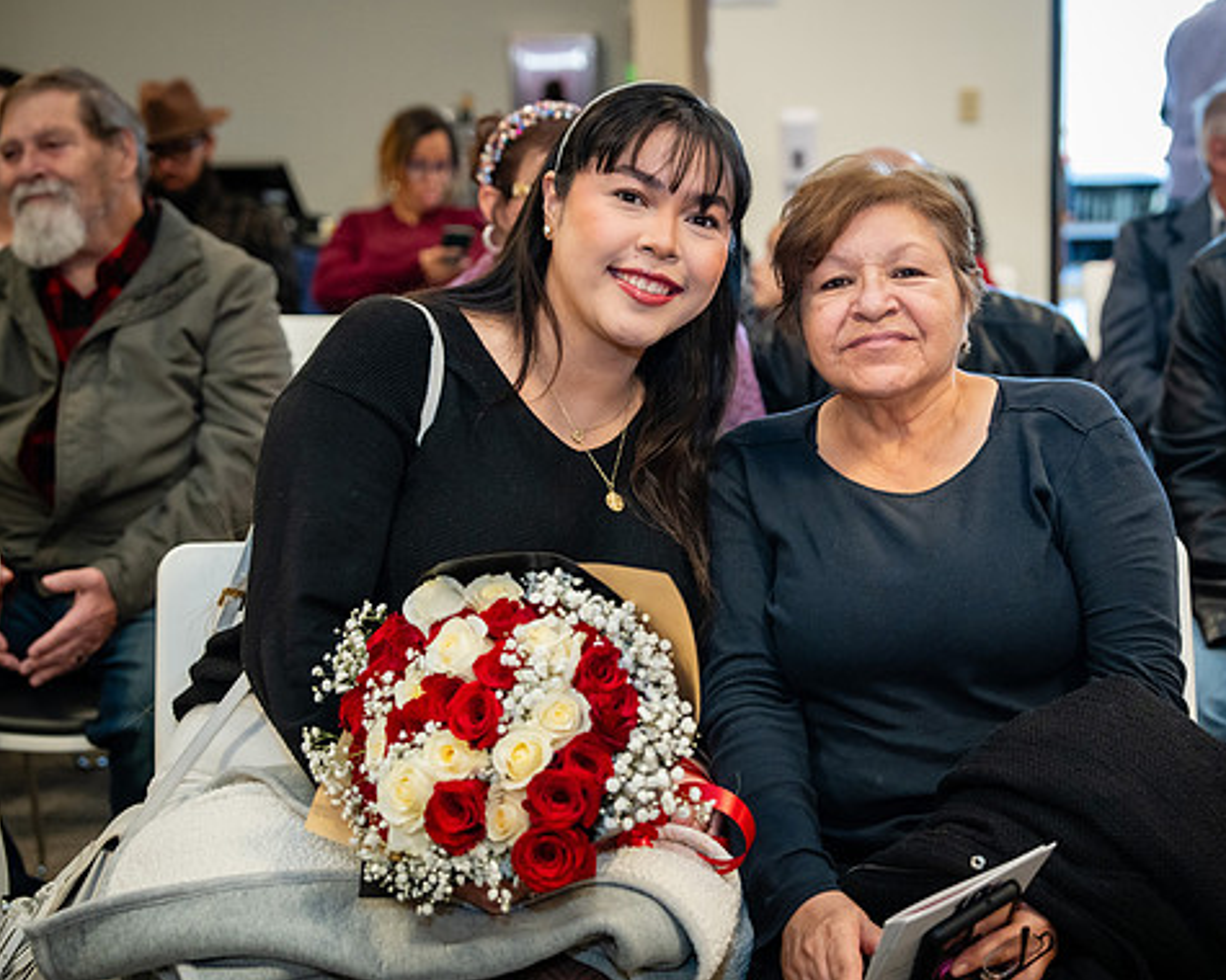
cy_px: 507
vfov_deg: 23.5
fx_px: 2359
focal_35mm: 65
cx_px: 753
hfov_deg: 29.0
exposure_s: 1/160
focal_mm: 49
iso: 2500
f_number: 2.8
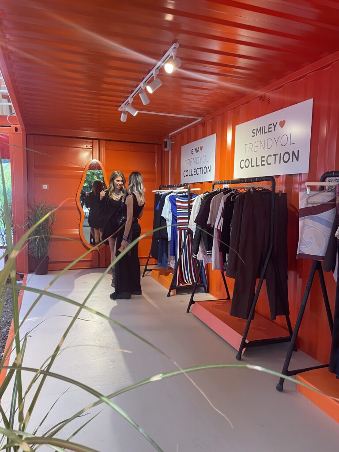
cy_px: 226
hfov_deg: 53.1
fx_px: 339
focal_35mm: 26
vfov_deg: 67.3
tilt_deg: -4.8
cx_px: 170
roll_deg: -1.1
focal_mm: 4.2
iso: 125
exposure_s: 1/85
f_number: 1.6
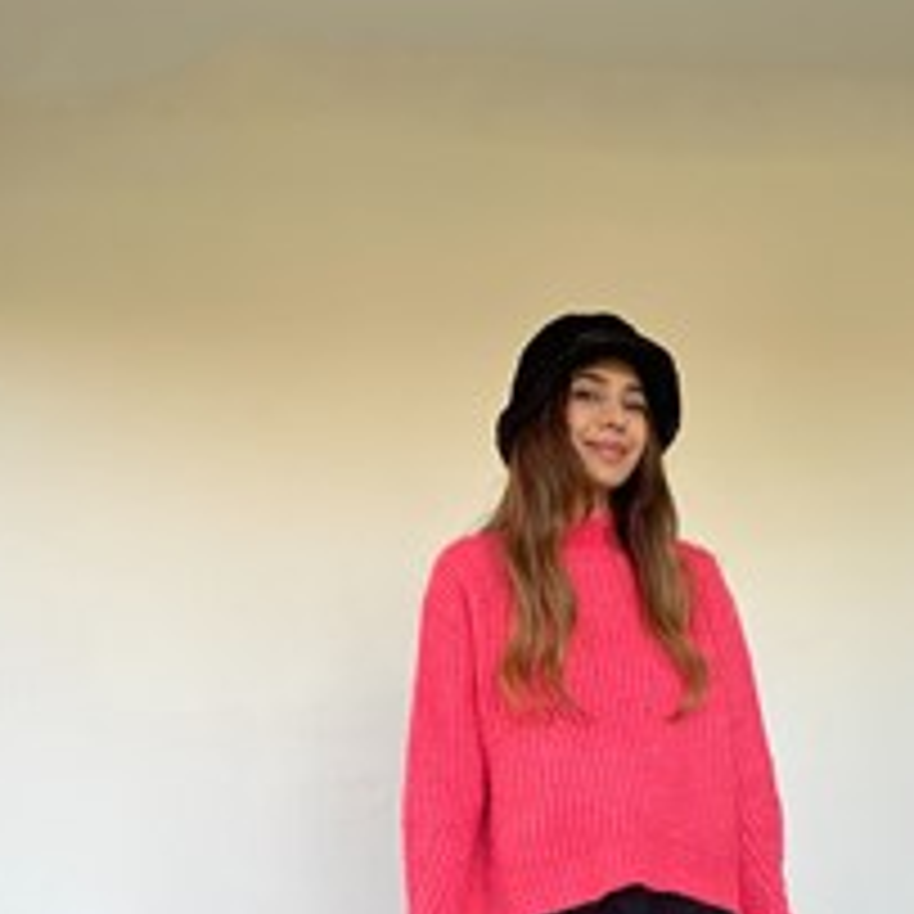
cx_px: 500
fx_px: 1195
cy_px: 819
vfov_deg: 39.0
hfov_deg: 41.8
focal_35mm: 40
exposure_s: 1/121
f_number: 2.2
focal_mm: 2.71
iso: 64
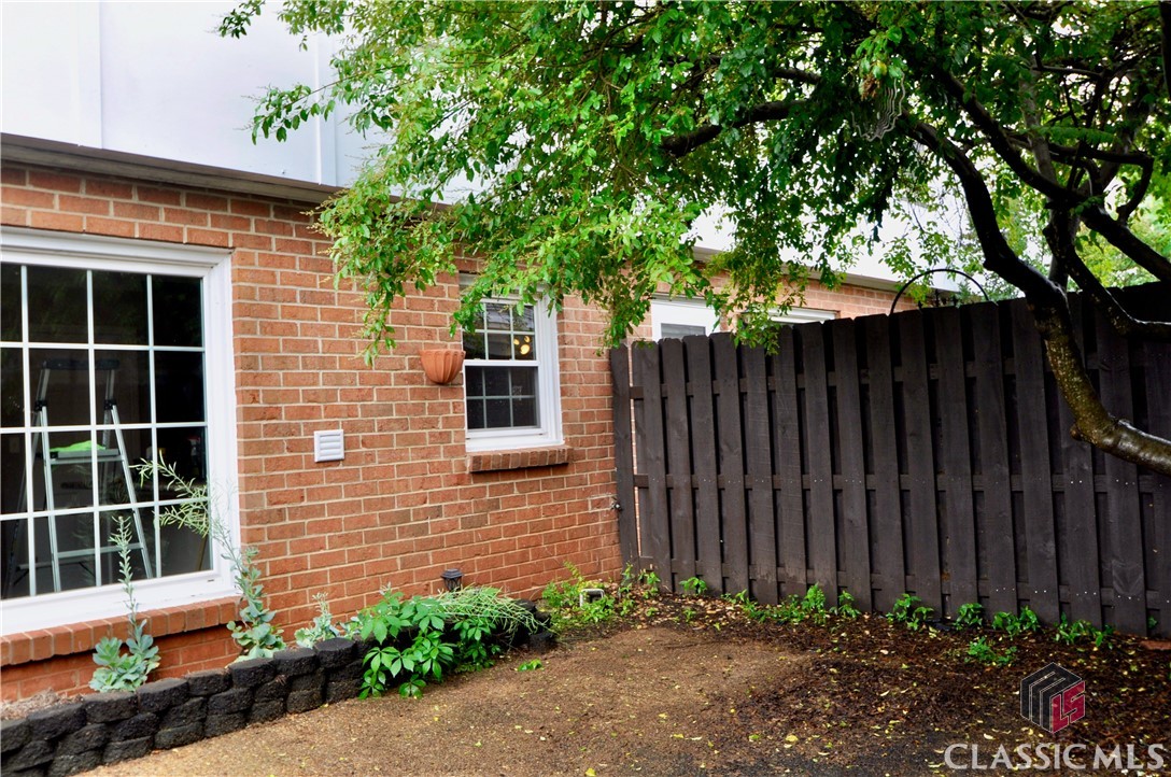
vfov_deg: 43.5
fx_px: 974
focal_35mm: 30
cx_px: 586
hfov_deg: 62.0
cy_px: 388
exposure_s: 1/125
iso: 250
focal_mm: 20
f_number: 5.6
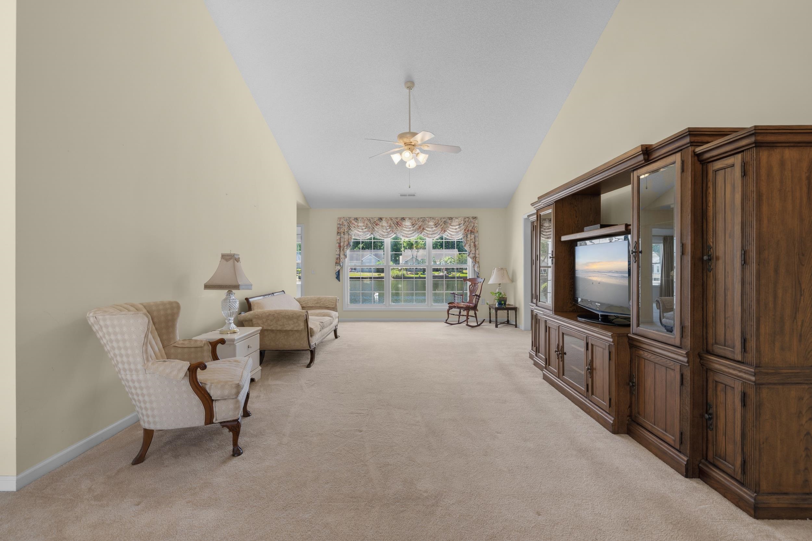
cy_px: 270
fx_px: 361
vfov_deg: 73.8
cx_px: 406
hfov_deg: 96.7
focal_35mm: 16
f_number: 8
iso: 320
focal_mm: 16
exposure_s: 1/15
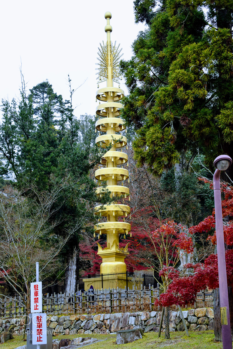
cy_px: 174
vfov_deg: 33.4
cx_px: 116
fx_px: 583
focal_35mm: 60
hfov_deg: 22.6
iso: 360
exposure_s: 1/250
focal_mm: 40
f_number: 8
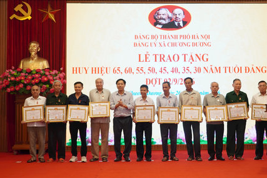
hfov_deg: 44.7
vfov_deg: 30.7
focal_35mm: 44
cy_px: 77
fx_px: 324
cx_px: 153
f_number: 4
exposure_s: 1/50
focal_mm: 23
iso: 250
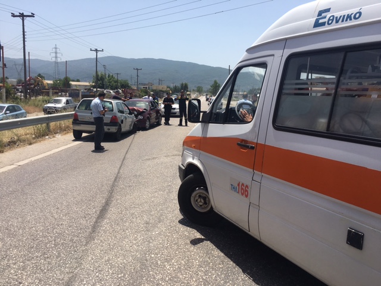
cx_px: 190
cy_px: 143
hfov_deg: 61.7
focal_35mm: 29
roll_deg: -1.8
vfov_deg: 48.2
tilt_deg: -11.1
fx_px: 319
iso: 25
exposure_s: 1/1972
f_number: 2.2
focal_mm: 4.15
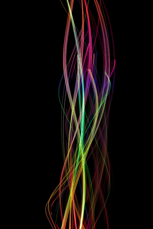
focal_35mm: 50
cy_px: 114
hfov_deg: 26.9
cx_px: 76
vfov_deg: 39.6
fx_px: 319
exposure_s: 1/1.67
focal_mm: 50
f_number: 5.6
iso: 200
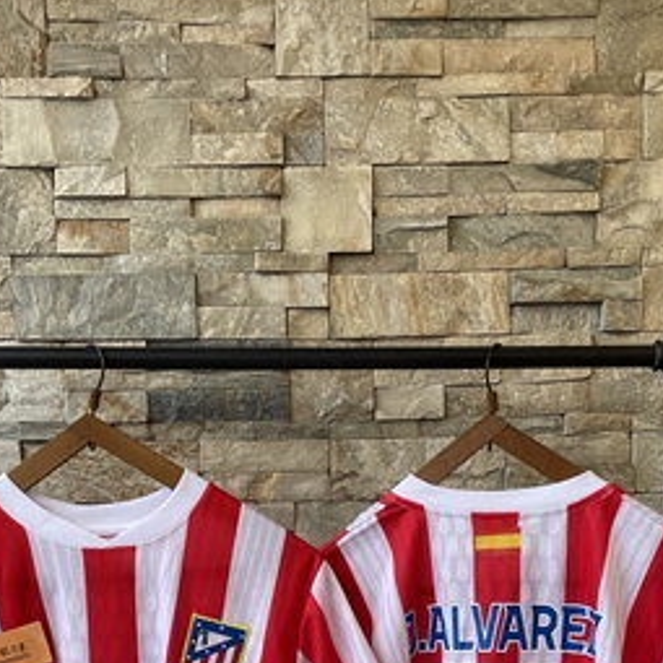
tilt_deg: -7.2
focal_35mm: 48
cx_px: 315
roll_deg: +1.4
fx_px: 1040
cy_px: 662
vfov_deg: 32.5
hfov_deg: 35.3
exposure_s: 1/100
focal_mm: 4.2
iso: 80
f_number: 1.6
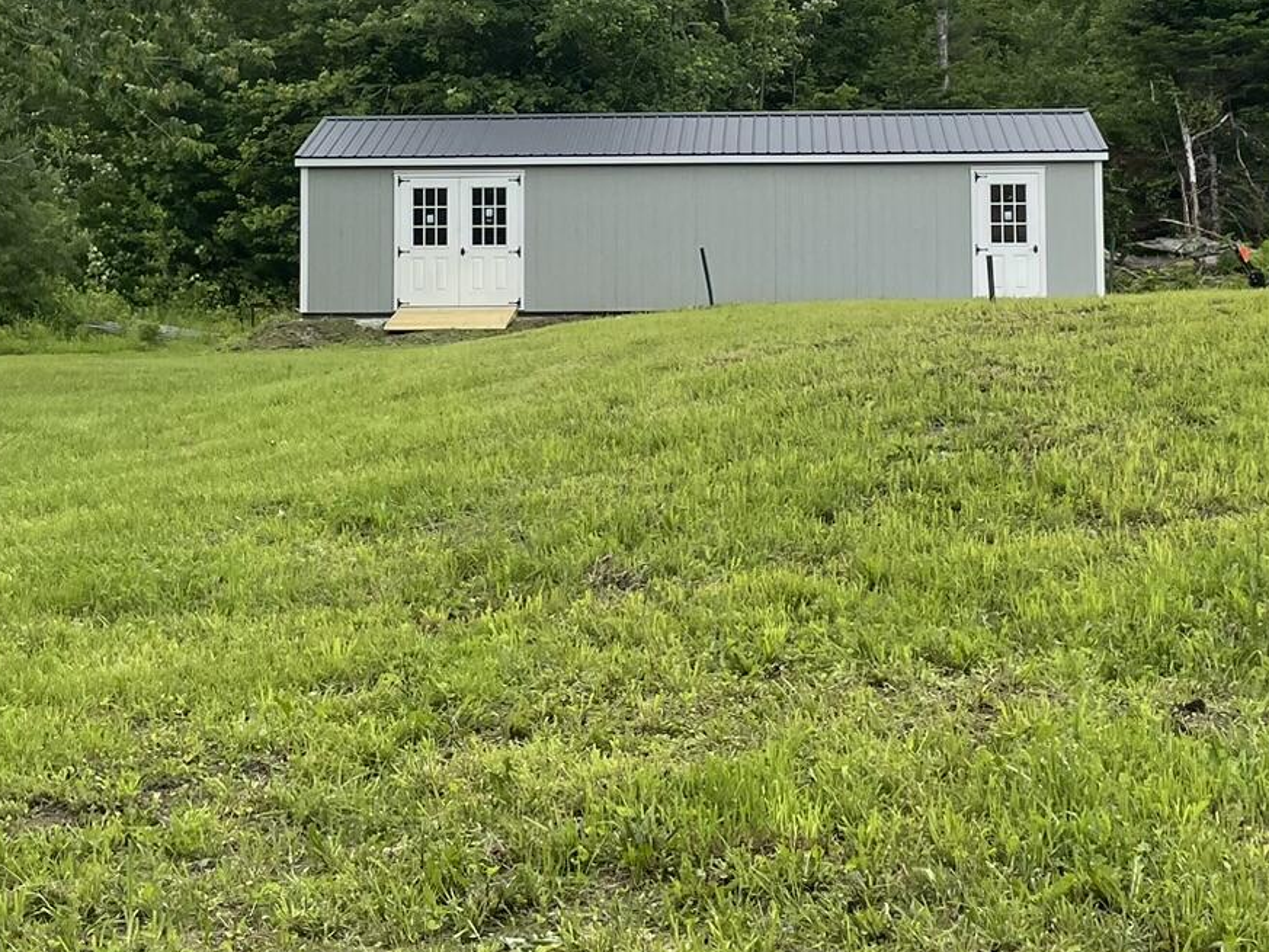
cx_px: 612
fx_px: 2237
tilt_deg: +6.1
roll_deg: -0.1
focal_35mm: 61
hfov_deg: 31.7
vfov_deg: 23.6
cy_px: 158
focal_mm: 4.2
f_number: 1.6
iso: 32
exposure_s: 1/1490
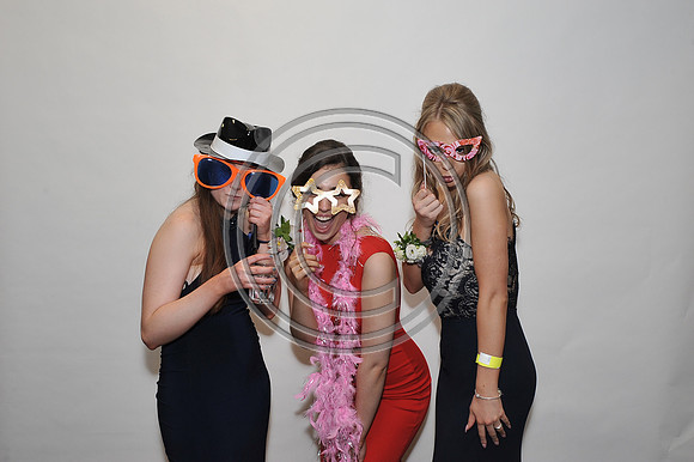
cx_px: 347
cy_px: 231
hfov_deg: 46.4
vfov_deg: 31.9
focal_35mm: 42
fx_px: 809
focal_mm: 42
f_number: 8
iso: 1000
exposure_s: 1/60
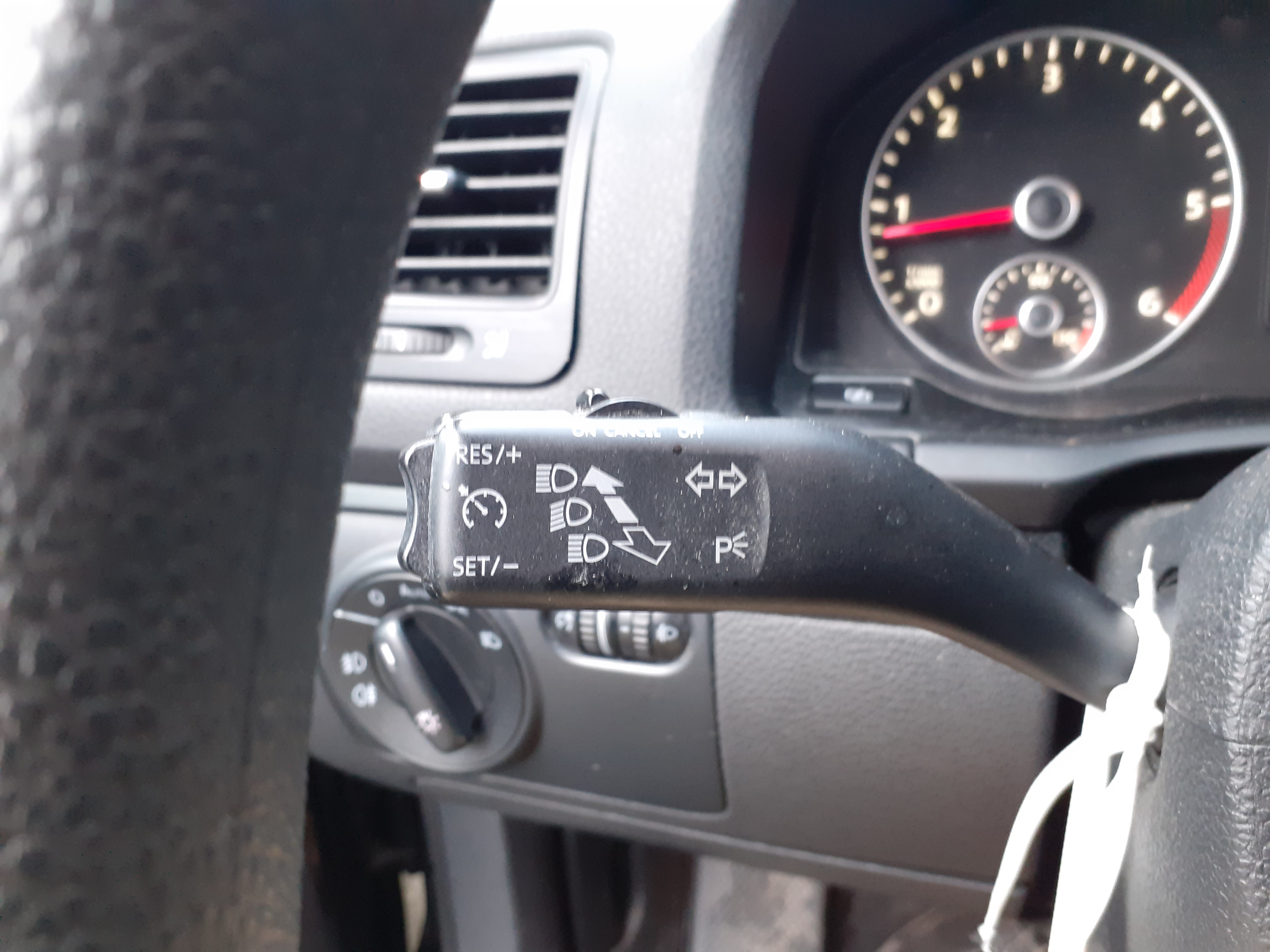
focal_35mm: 27
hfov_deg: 65.3
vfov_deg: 51.4
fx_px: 991
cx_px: 635
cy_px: 476
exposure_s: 1/25
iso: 200
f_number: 1.9
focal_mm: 3.6
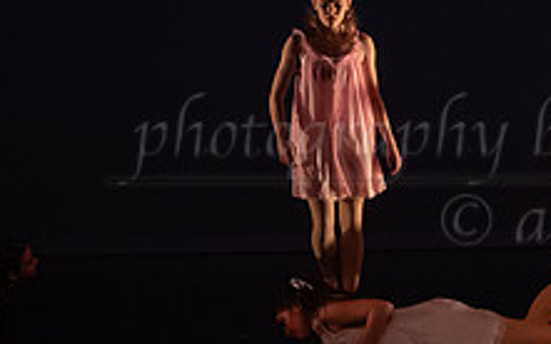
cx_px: 832
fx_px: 3513
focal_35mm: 234
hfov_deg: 8.8
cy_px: 175
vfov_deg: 5.6
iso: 4000
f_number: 3.2
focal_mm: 75
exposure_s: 1/250
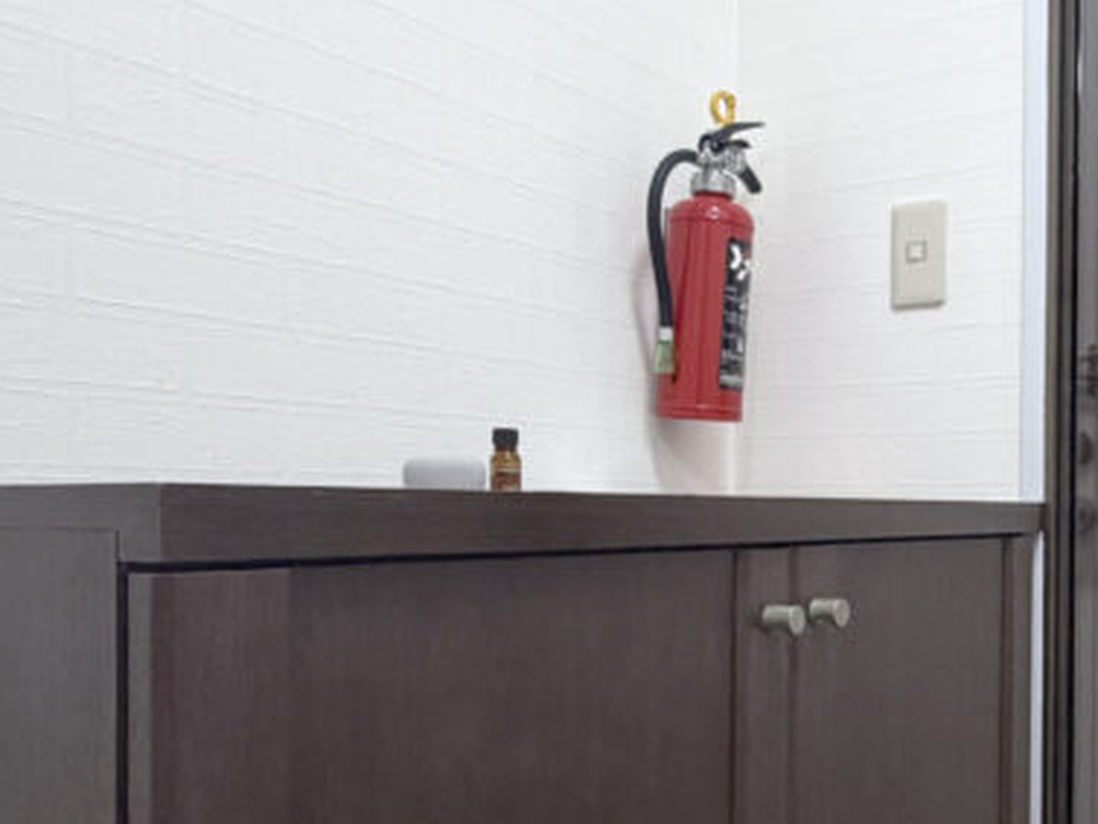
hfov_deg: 45.6
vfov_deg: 37.4
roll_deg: -0.3
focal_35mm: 38
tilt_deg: -0.5
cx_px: 929
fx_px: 1206
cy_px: 530
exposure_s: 1/60
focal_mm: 2.22
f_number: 2.2
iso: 320
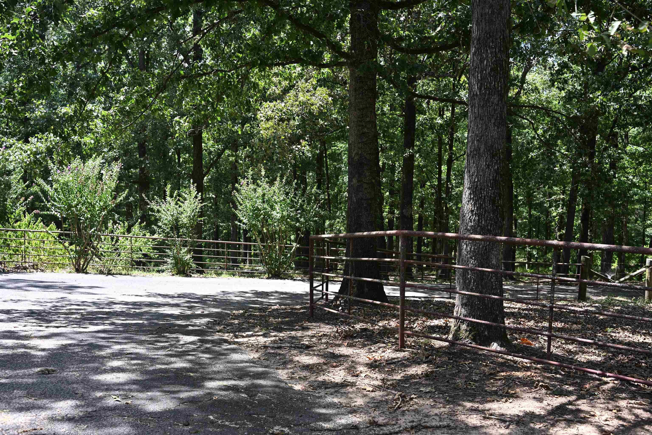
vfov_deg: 37.9
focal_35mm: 35
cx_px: 326
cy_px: 218
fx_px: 634
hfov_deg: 54.4
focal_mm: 35
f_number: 4.5
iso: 200
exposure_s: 1/250
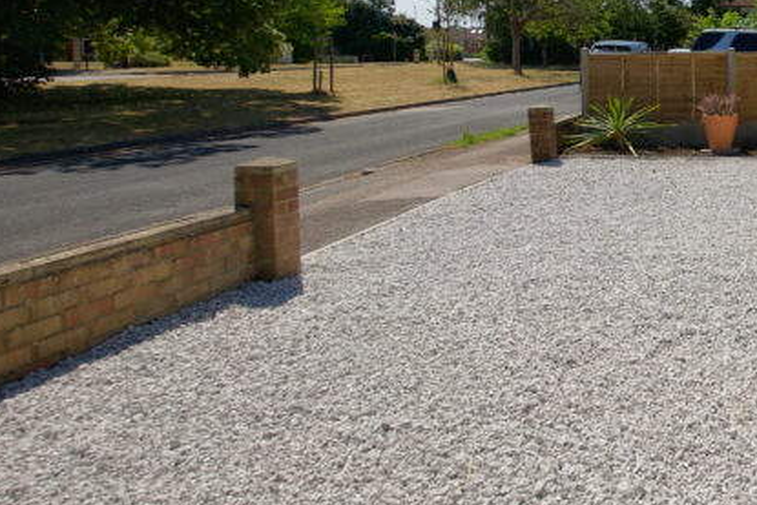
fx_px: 778
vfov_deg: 34.9
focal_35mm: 37
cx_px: 835
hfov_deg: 41.3
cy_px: 107
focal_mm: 10
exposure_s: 1/500
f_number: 8
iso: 100
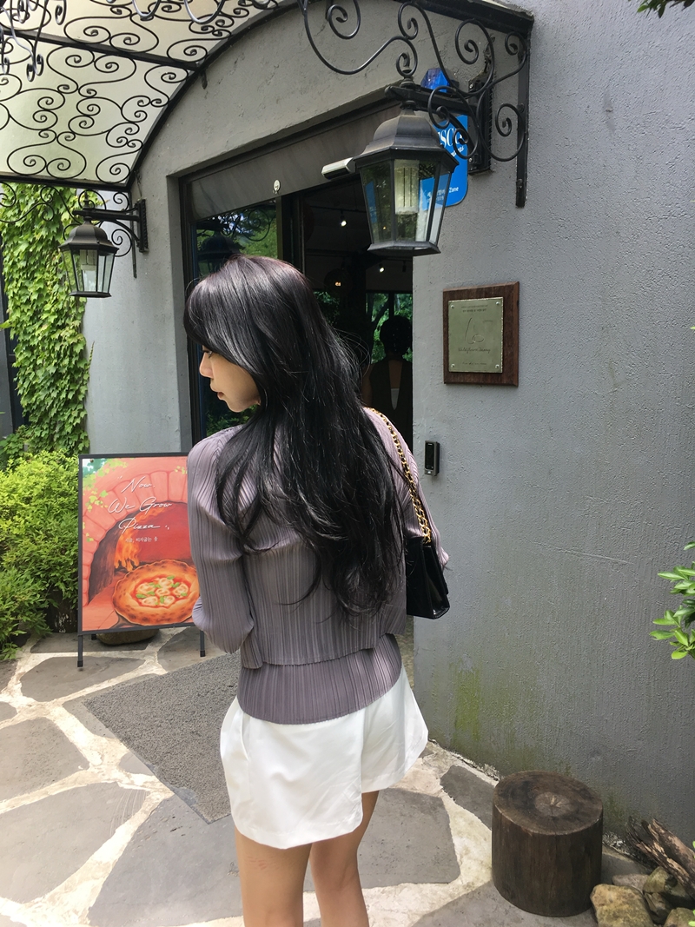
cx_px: 348
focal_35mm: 29
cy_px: 464
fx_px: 776
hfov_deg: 48.2
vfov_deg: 61.7
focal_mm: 4.15
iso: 25
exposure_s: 1/346
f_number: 2.2
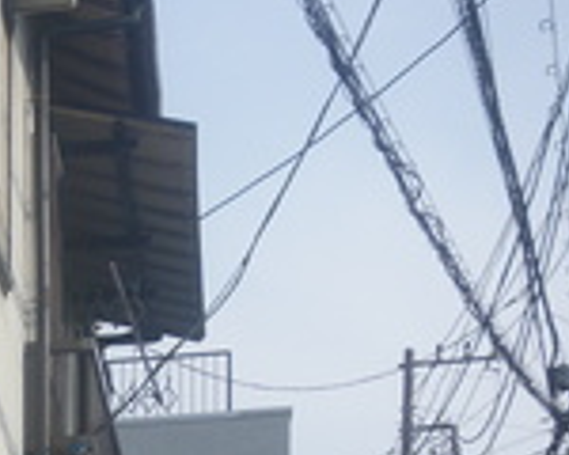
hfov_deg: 11.3
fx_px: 2358
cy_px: 908
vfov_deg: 10.2
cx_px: -819
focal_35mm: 140
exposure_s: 1/320
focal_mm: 10.4
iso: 125
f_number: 5.6
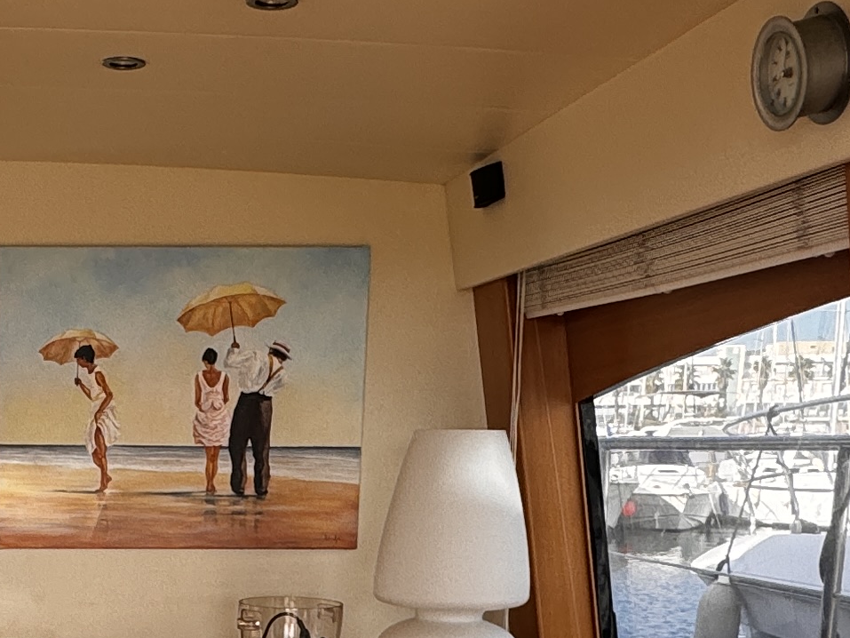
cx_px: 21
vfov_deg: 23.1
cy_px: 729
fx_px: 1449
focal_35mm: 59
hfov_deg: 30.6
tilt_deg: -9.5
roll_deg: +0.9
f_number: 2.2
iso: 40
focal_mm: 2.22
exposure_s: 1/211
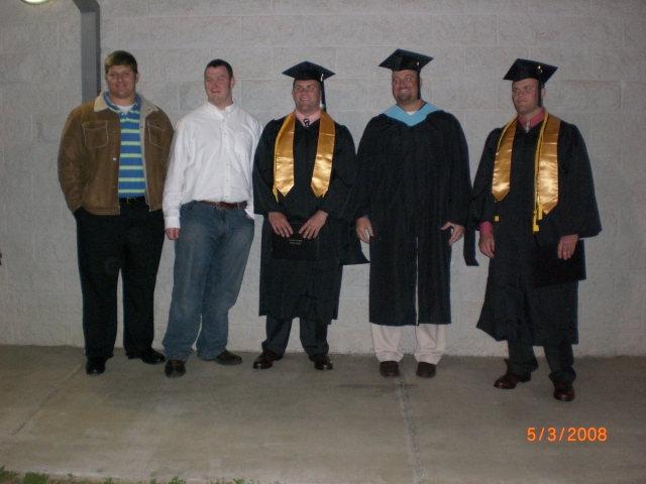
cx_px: 323
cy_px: 242
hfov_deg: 49.0
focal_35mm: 38
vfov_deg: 37.7
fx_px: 709
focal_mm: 6.3
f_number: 3.1
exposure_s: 1/60
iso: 200
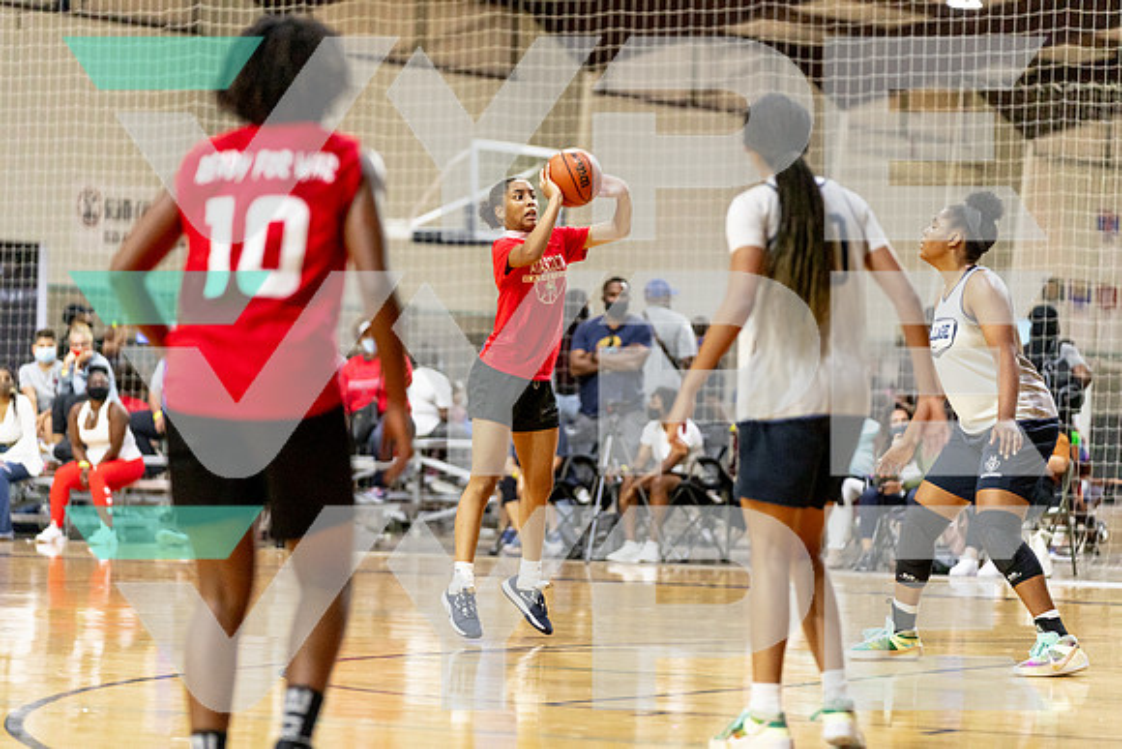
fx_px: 4239
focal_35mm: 136
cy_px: 374
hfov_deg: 15.1
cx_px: 561
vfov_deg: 10.1
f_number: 2.8
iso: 2500
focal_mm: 136
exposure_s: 1/800
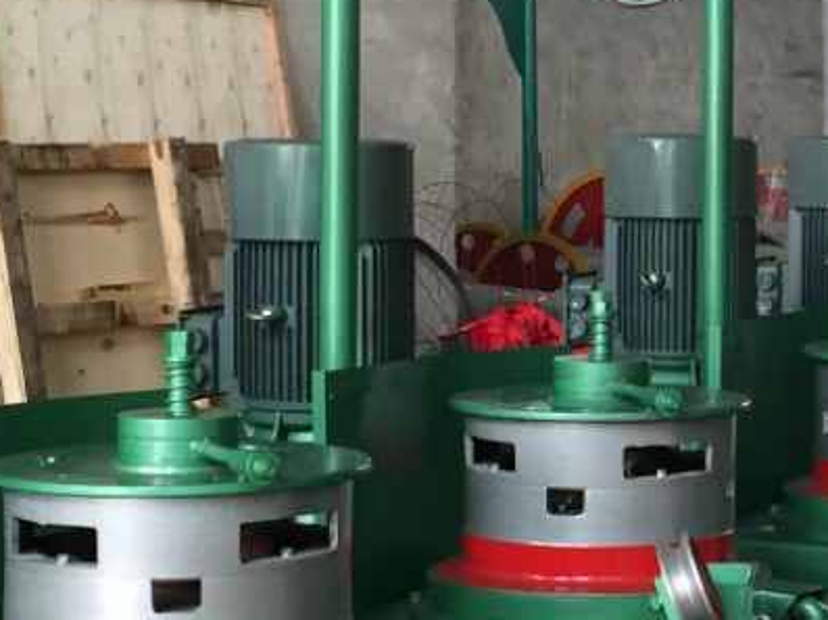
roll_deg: -0.8
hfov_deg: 16.3
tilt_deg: -2.1
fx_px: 2796
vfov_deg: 12.6
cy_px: 303
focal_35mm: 117
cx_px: 955
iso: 100
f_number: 2.2
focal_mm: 4.15
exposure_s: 1/33
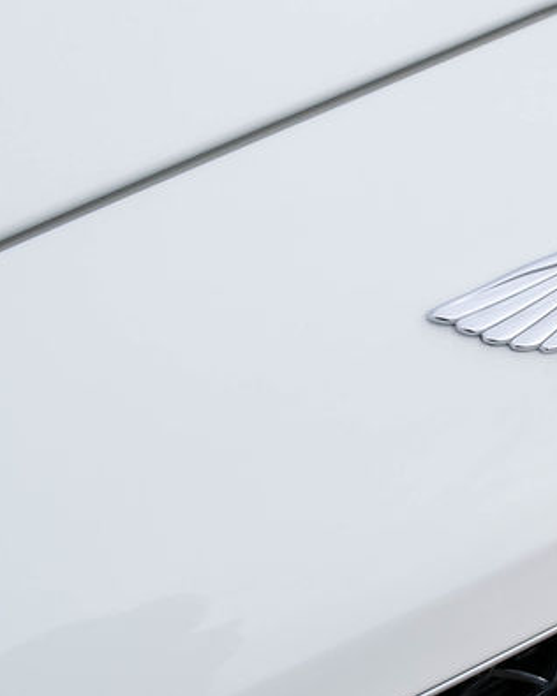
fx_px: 1958
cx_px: 746
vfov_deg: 20.1
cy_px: 205
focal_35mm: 95
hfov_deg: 15.3
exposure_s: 1/2000
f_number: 7.1
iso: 400
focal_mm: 26
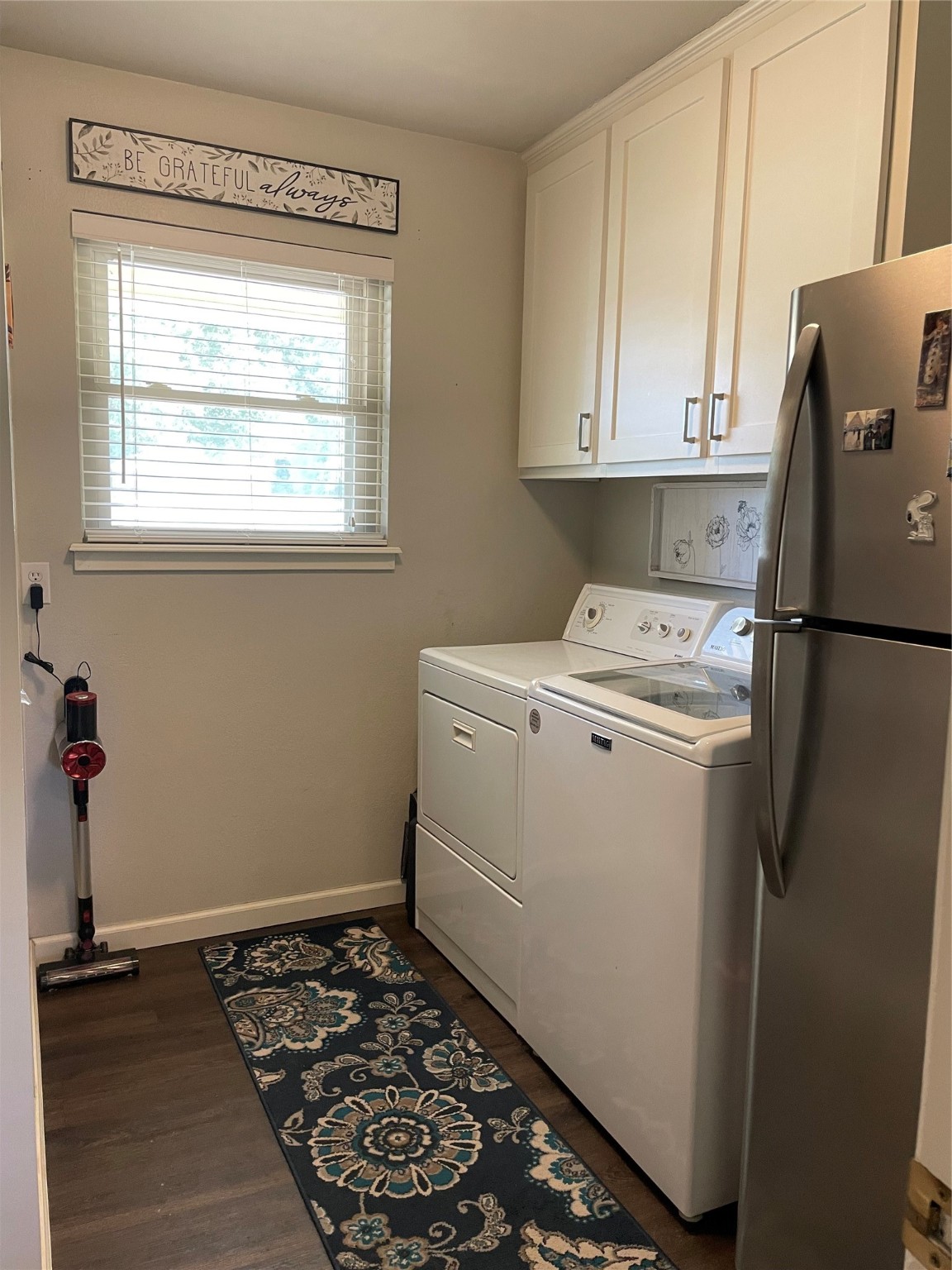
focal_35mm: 26
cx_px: 476
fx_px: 953
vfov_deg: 67.3
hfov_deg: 53.1
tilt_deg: -8.7
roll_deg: -0.9
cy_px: 635
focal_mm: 4.2
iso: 160
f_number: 1.6
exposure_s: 1/60
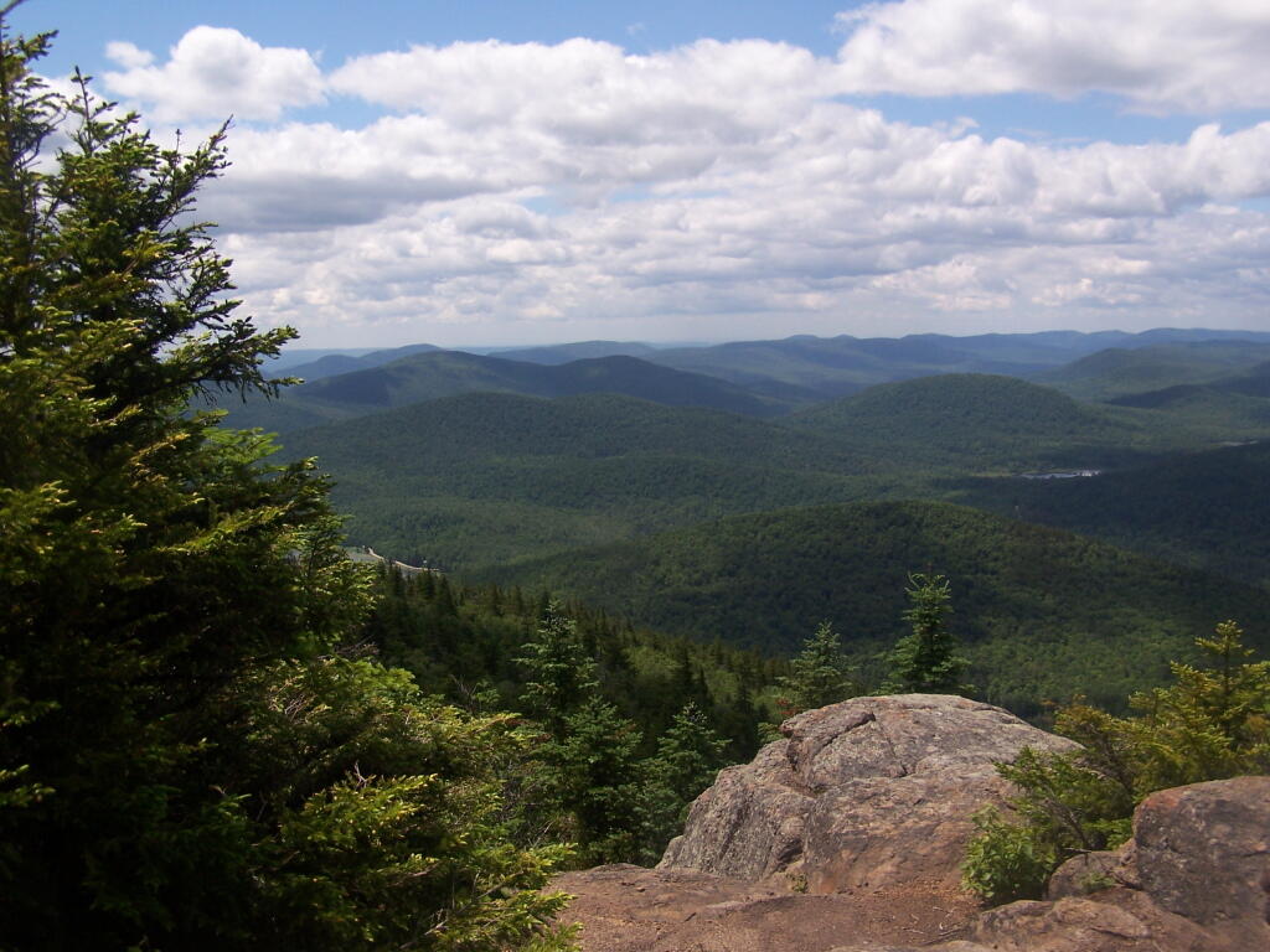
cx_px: 635
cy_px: 476
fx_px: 1394
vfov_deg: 37.7
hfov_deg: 49.0
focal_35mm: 38
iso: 80
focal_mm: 6.3
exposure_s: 1/1000
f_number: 4
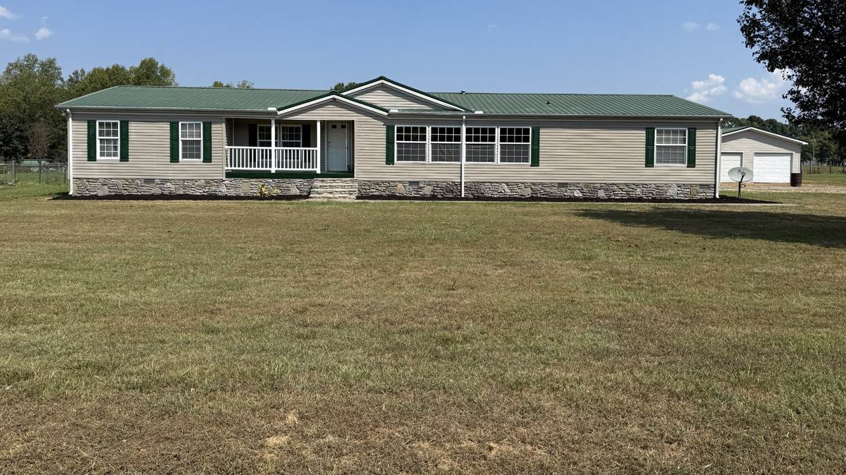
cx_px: 419
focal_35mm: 27
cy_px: 178
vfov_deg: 42.5
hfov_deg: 69.9
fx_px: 606
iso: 80
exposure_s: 1/5714
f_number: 1.78
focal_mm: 6.76
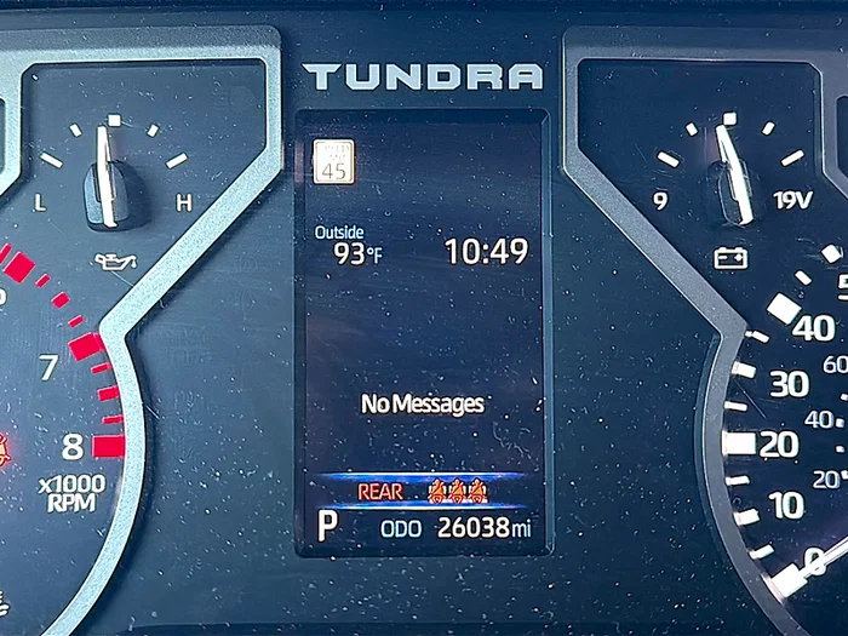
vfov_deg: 32.9
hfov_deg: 42.9
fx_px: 1078
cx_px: 424
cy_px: 318
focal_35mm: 44
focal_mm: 6.86
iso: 250
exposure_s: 1/40
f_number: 1.78
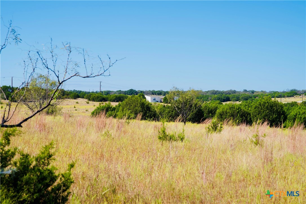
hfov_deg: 28.8
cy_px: 102
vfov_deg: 19.5
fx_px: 595
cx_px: 153
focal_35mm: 70
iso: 100
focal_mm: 70
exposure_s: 1/400
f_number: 6.3
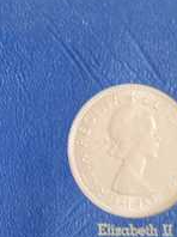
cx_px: -46
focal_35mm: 162
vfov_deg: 11.8
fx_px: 1107
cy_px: -92
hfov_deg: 9.0
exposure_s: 1/10
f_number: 4.4
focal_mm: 20
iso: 800
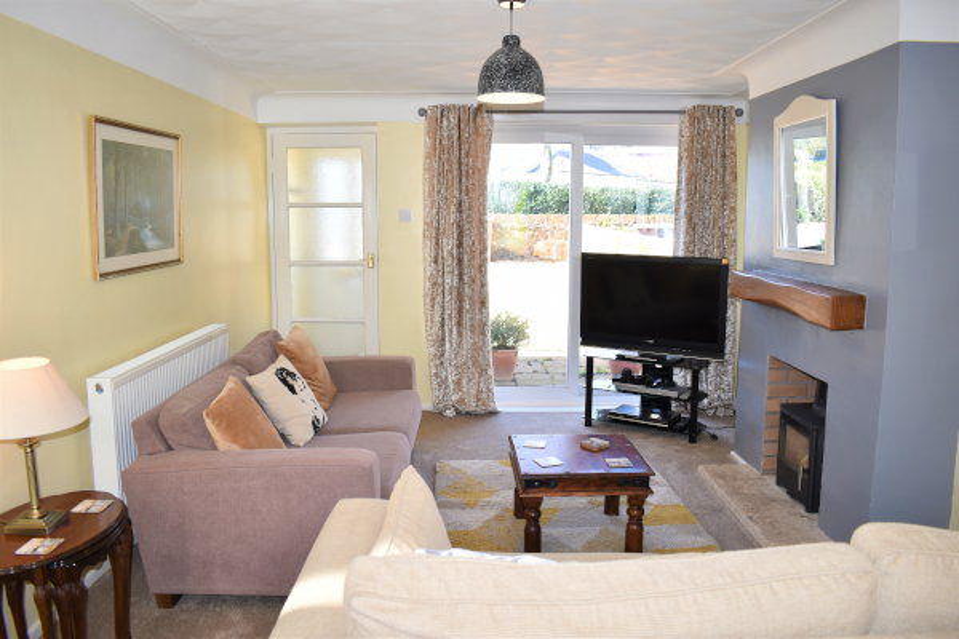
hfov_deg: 67.4
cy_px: 320
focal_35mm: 27
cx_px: 480
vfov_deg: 47.9
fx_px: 719
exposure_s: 1/60
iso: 110
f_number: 3.5
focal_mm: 18
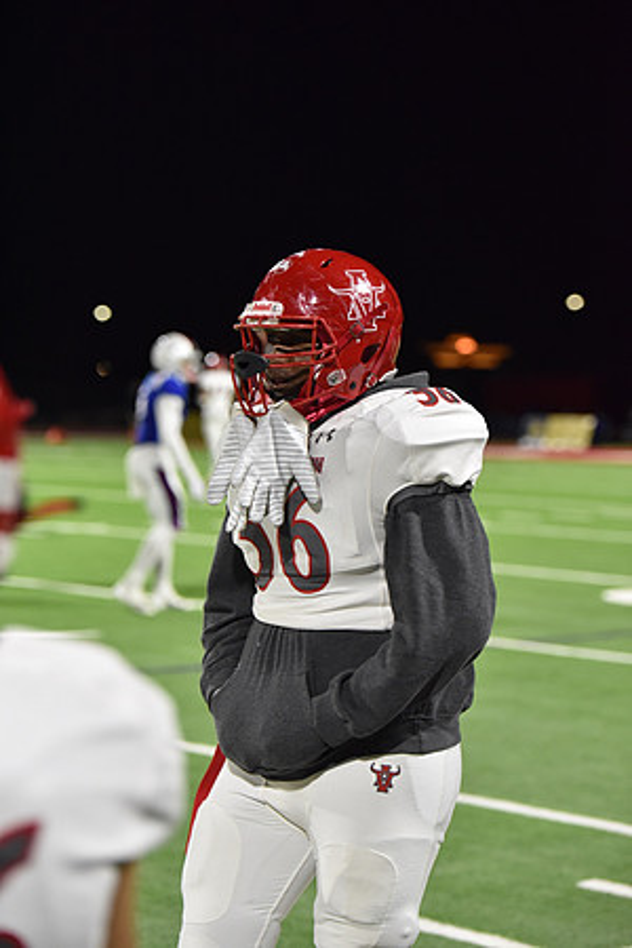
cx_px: 316
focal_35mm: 100
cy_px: 474
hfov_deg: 13.7
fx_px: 2633
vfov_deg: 20.4
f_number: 2.8
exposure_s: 1/640
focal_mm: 100
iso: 4500
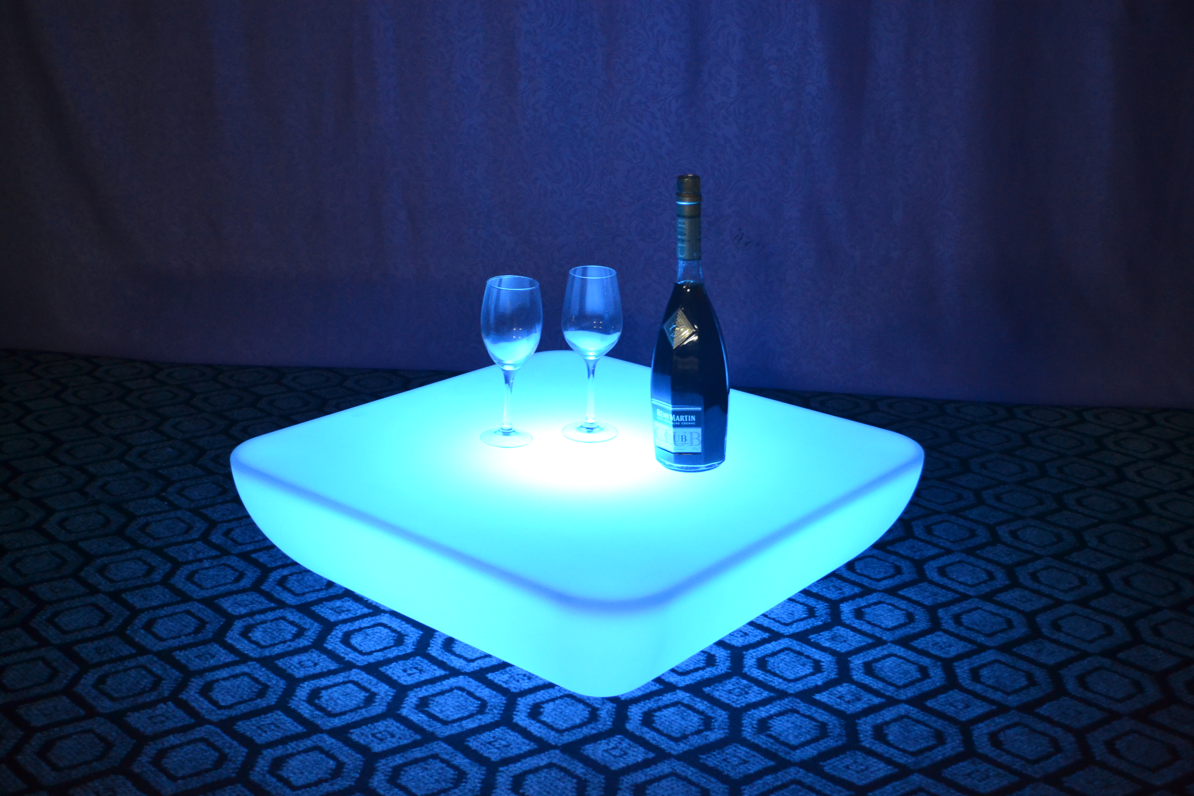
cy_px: 398
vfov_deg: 31.9
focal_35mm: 42
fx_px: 1393
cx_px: 597
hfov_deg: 46.4
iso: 1800
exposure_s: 1/15
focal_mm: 28
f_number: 4.5
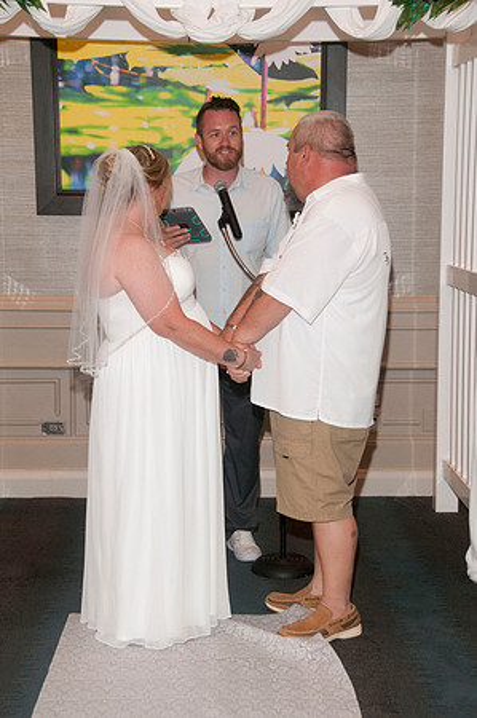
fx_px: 1374
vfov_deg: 29.3
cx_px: 238
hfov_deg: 19.7
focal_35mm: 69
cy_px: 359
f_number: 5.6
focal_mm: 46
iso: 800
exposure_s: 1/60
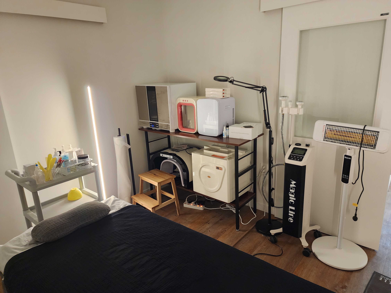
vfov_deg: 58.9
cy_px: 146
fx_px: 260
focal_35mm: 23
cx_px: 196
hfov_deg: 73.9
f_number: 1.8
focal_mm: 6.4
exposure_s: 1/40
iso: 640
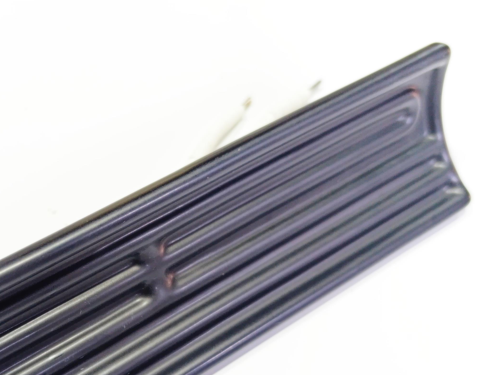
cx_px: 118
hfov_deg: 40.7
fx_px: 648
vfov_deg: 31.6
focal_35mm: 45
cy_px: 286
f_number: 1.6
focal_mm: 6.14
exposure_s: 1/100
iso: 320
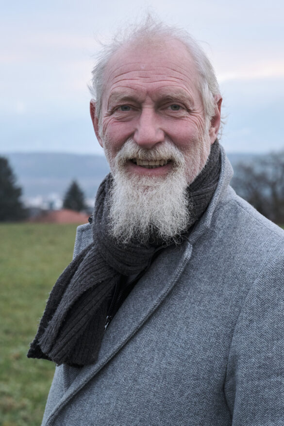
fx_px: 994
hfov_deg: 16.3
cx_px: 142
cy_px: 213
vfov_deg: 24.2
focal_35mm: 84
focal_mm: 56
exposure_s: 1/125
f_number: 5.6
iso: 1000
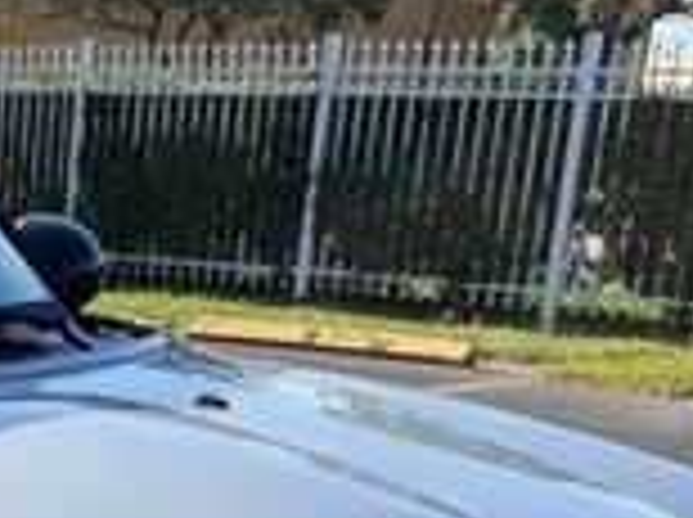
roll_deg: +0.5
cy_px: 878
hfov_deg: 17.7
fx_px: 1999
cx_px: -333
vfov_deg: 13.5
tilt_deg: -18.1
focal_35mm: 100
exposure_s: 1/2703
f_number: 1.78
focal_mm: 6.76
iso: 80
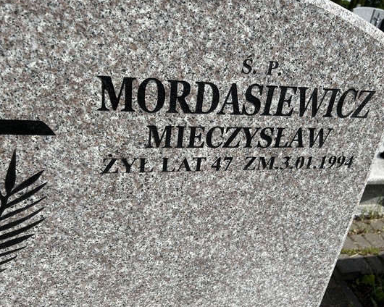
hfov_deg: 60.4
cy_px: 150
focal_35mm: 29
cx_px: 207
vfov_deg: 50.0
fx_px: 330
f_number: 1.5
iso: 50
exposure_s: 1/4831
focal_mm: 5.7
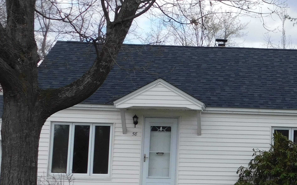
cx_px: 319
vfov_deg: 14.1
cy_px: 93
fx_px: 753
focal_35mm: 93
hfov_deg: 21.3
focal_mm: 6.3
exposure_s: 1/800
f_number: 3.5
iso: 125
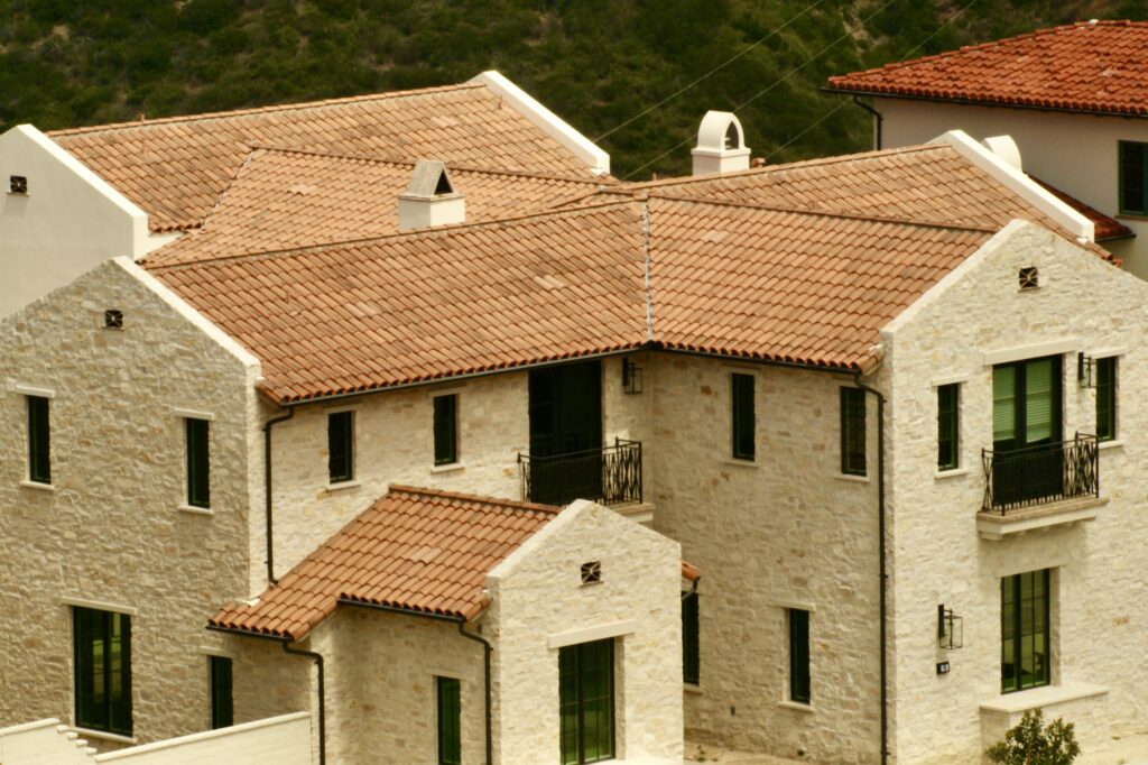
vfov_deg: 6.5
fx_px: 6694
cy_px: 382
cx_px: 574
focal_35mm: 210
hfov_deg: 9.8
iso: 400
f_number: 32
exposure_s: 1/40
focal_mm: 140
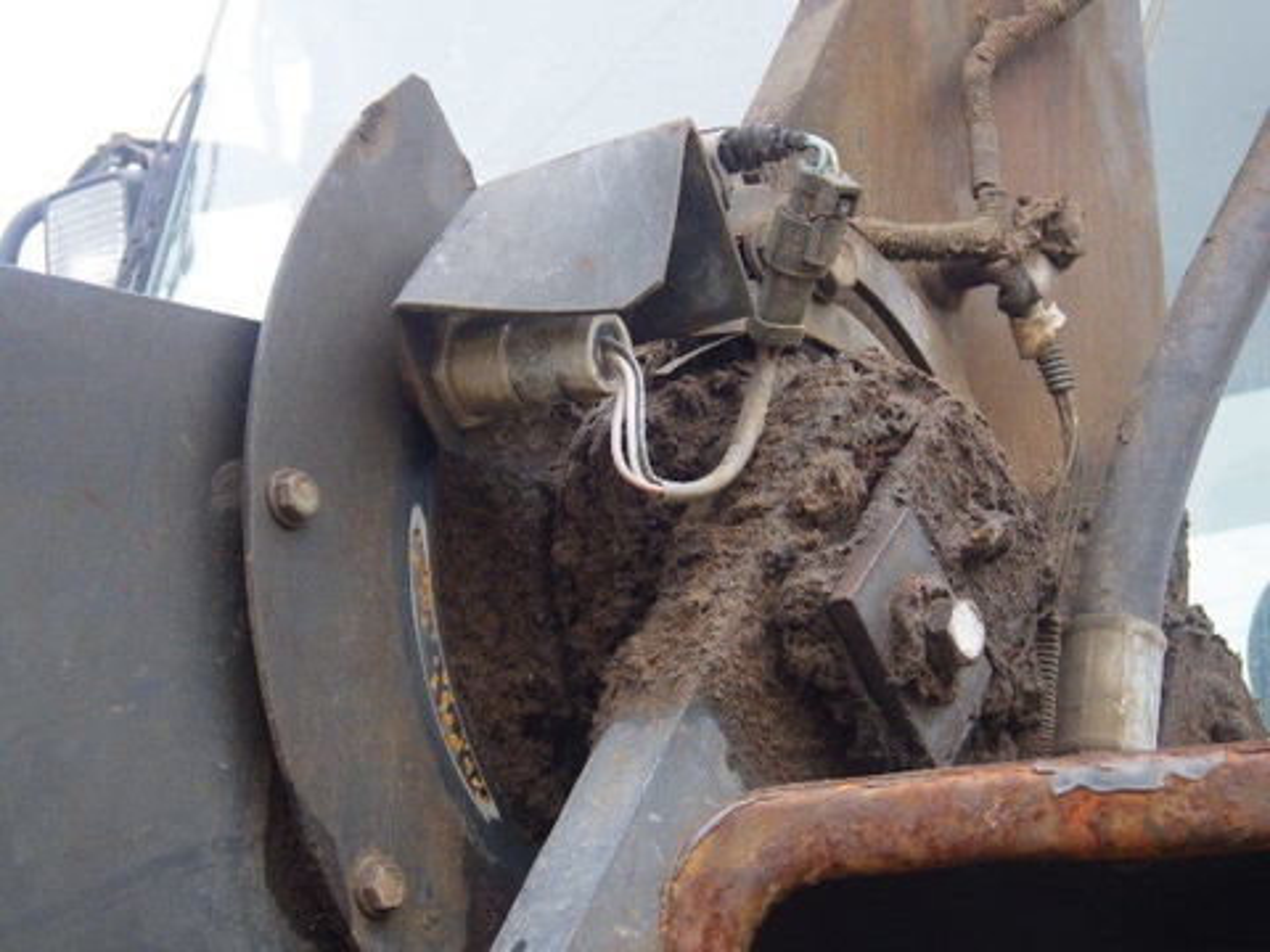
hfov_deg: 25.3
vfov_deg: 19.1
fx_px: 2825
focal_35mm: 77
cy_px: 476
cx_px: 635
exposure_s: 1/200
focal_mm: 13.7
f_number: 4.8
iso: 250
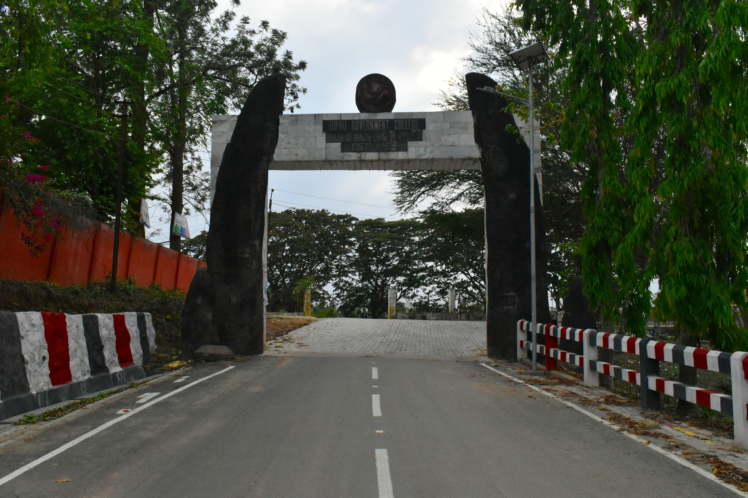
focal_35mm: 36
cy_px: 249
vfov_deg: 36.9
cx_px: 374
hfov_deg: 53.1
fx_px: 748
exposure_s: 1/4000
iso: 5000
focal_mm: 24
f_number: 9
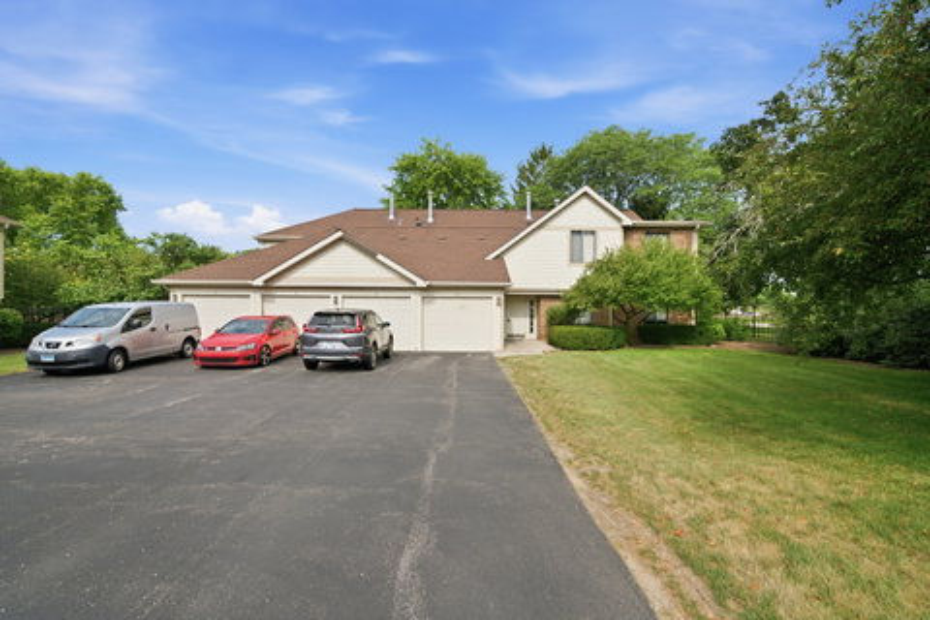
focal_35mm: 16
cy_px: 310
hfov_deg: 96.7
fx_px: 413
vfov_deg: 73.7
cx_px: 465
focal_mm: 16
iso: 100
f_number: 9
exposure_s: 1/125
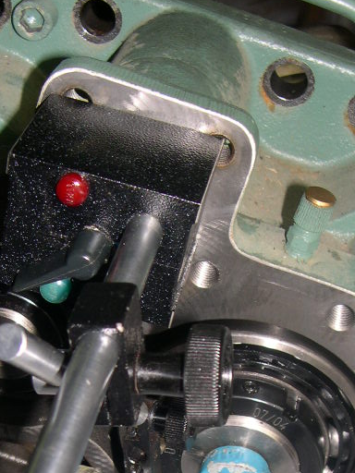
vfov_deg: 24.6
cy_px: 461
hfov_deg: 19.3
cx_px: 126
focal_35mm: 76
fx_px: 1039
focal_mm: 8
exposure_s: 1/60
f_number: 2.8
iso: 100
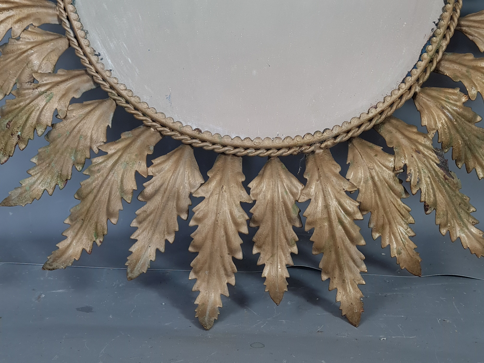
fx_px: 364
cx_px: 242
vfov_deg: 53.1
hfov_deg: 67.3
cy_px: 182
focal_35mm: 26
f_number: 1.8
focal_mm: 5.4
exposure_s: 1/50
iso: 64
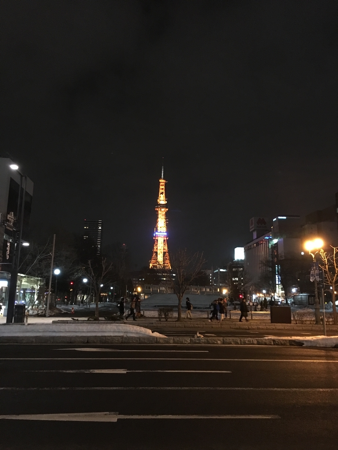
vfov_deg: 61.7
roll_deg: -0.3
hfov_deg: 48.2
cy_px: 225
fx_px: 378
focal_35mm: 29
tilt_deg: +12.6
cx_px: 169
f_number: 2.2
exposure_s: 1/15
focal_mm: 4.15
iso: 250
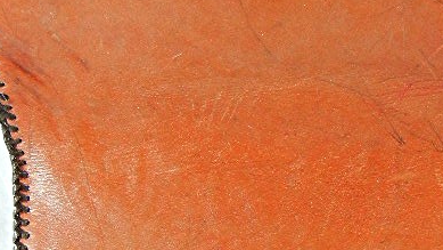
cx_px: 367
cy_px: 213
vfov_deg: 14.0
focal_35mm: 86
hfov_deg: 24.3
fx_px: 1010
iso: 400
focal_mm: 5.4
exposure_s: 1/27.4
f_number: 3.5
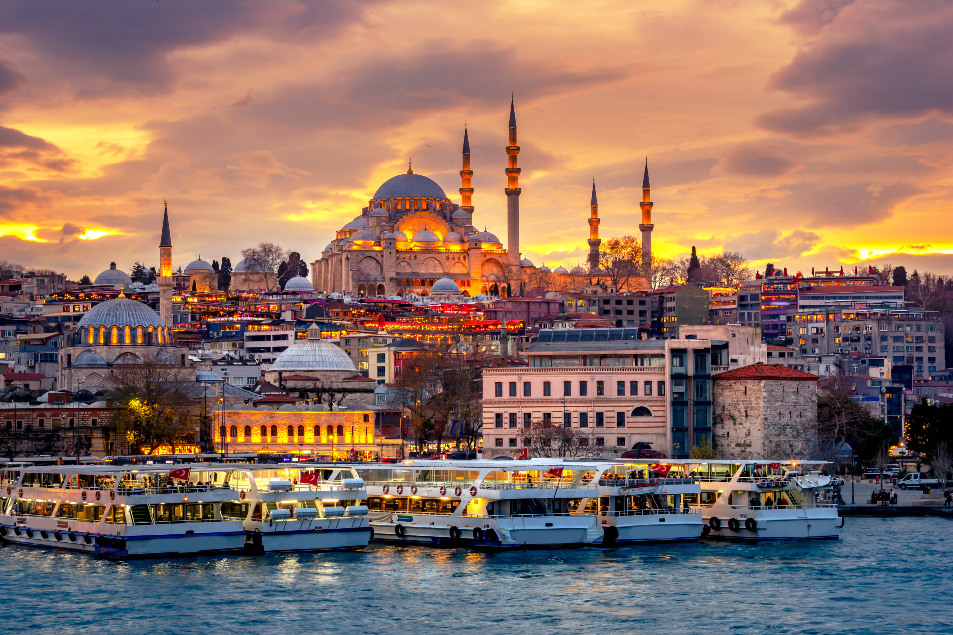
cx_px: 476
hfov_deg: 24.6
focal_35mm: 82
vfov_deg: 16.6
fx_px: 2184
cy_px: 318
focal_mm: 55
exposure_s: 1/2.5
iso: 160
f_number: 8
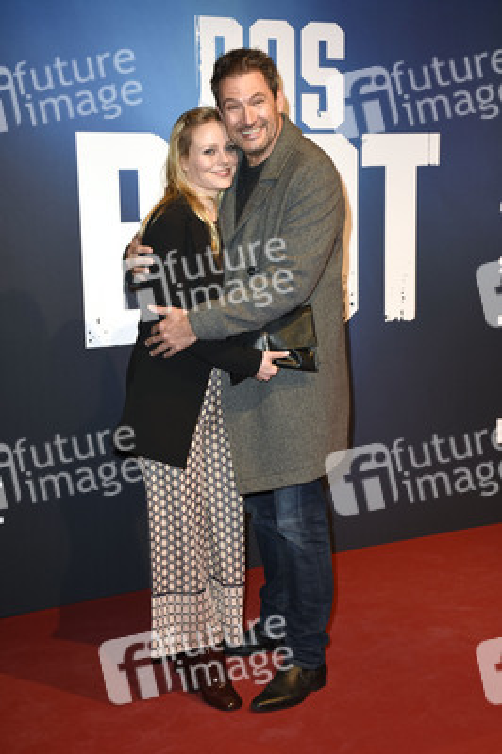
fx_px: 1257
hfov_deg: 22.6
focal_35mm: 60
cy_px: 377
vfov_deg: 33.4
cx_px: 251
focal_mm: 40
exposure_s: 1/160
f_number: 6.3
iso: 500
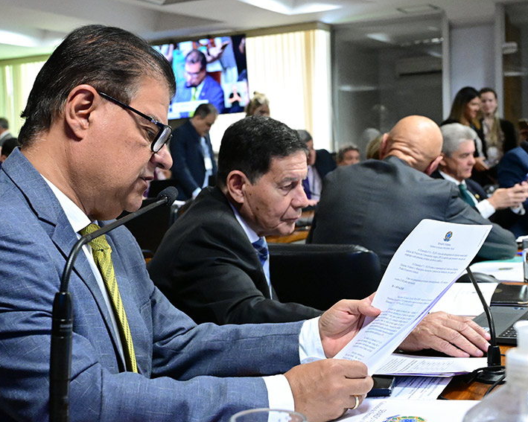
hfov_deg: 37.3
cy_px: 211
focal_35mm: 50
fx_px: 781
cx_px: 230
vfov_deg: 30.2
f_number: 5
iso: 6400
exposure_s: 1/160
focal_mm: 29.5
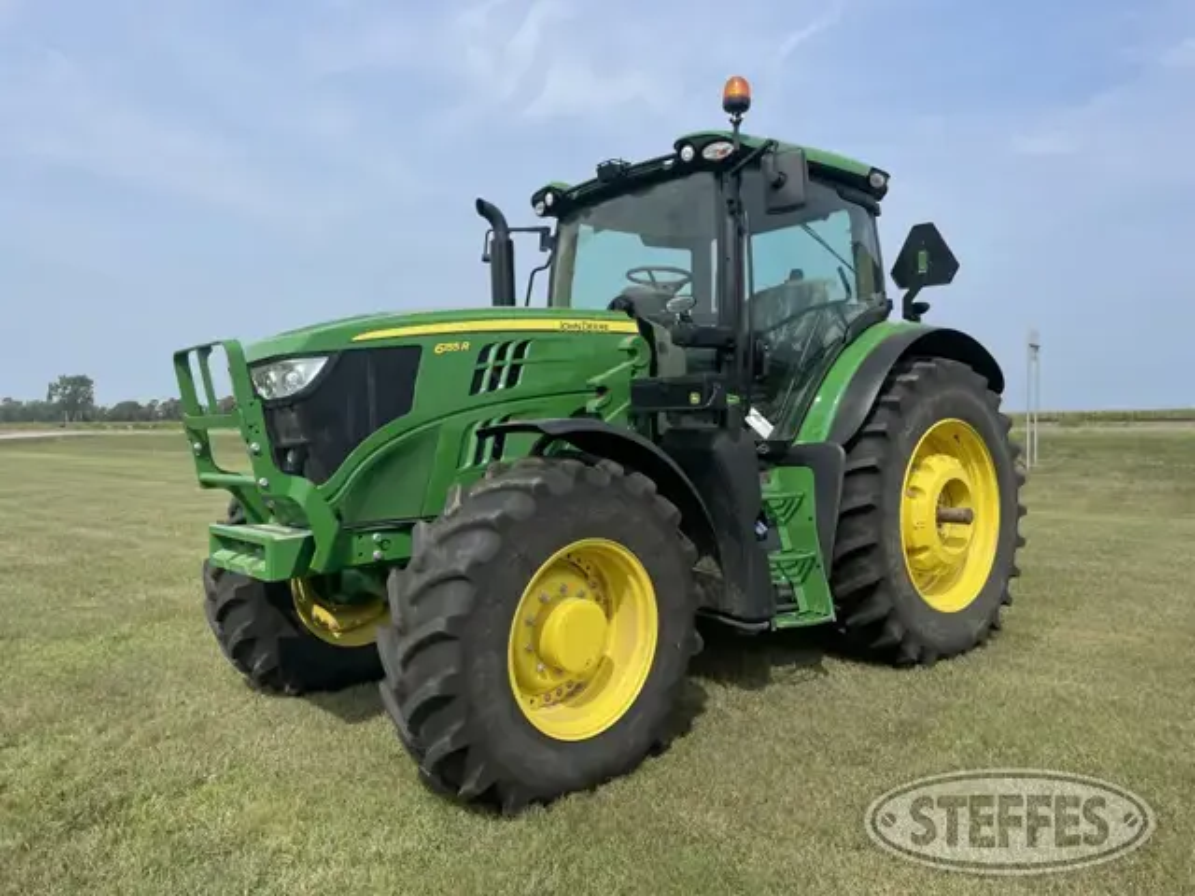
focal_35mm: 26
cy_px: 448
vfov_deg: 53.1
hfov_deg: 67.3
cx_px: 598
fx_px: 898
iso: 32
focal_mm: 4.2
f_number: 1.6
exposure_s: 1/3205
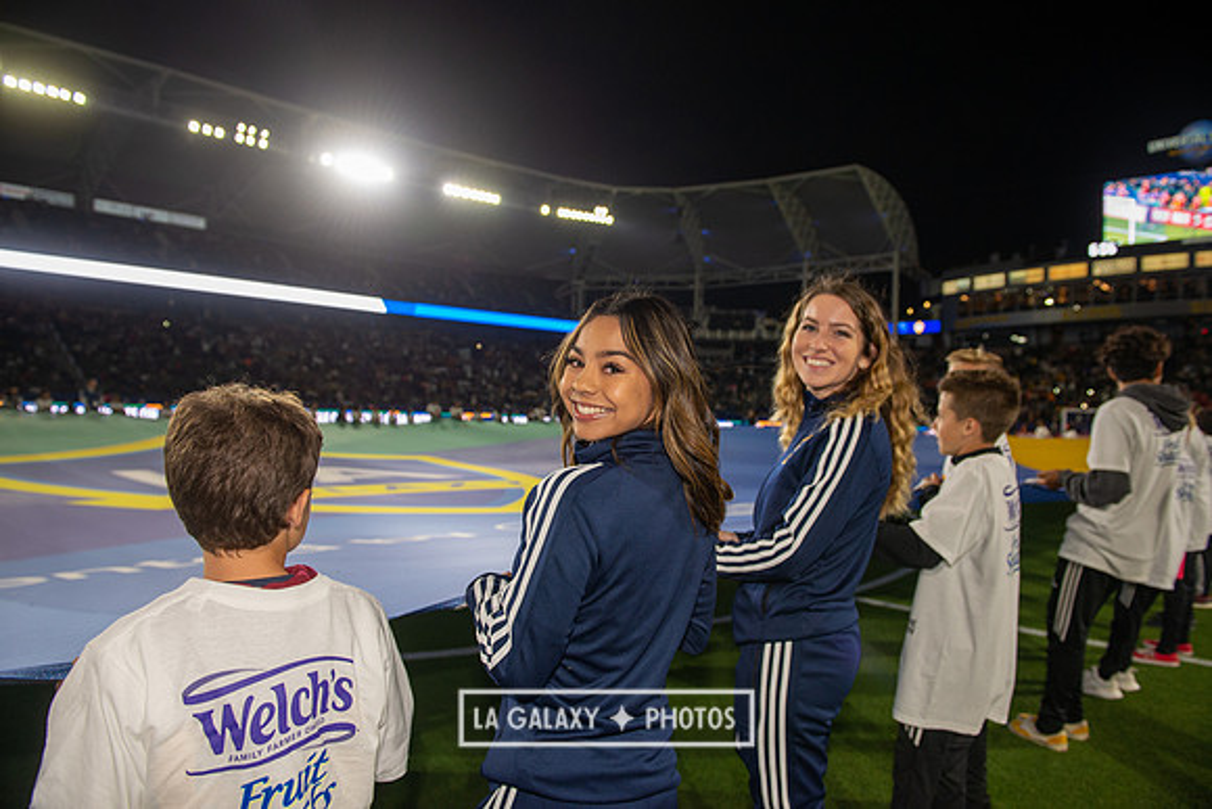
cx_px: 606
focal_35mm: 24
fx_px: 808
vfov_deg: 53.2
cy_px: 404
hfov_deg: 73.7
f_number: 4
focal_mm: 24
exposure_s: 1/320
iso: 800
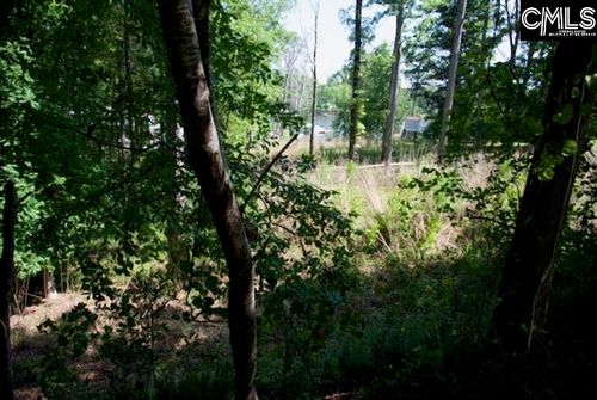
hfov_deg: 73.7
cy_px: 200
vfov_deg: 53.3
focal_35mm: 24
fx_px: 399
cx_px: 298
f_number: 5.6
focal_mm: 24
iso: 800
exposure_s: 1/800
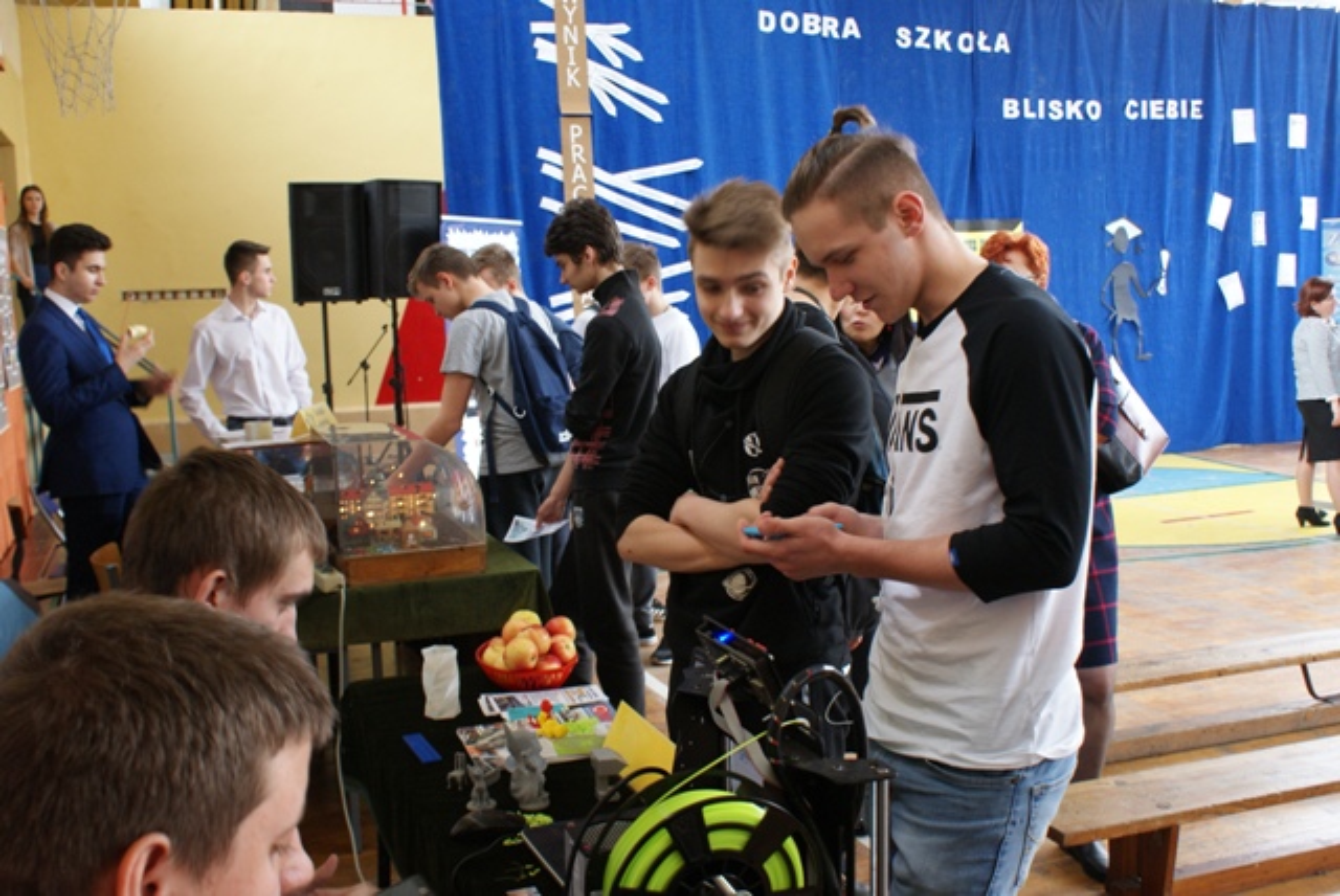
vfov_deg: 40.0
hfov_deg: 57.2
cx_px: 670
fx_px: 1229
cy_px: 448
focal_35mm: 33
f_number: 5.6
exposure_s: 1/25
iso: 400
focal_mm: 22
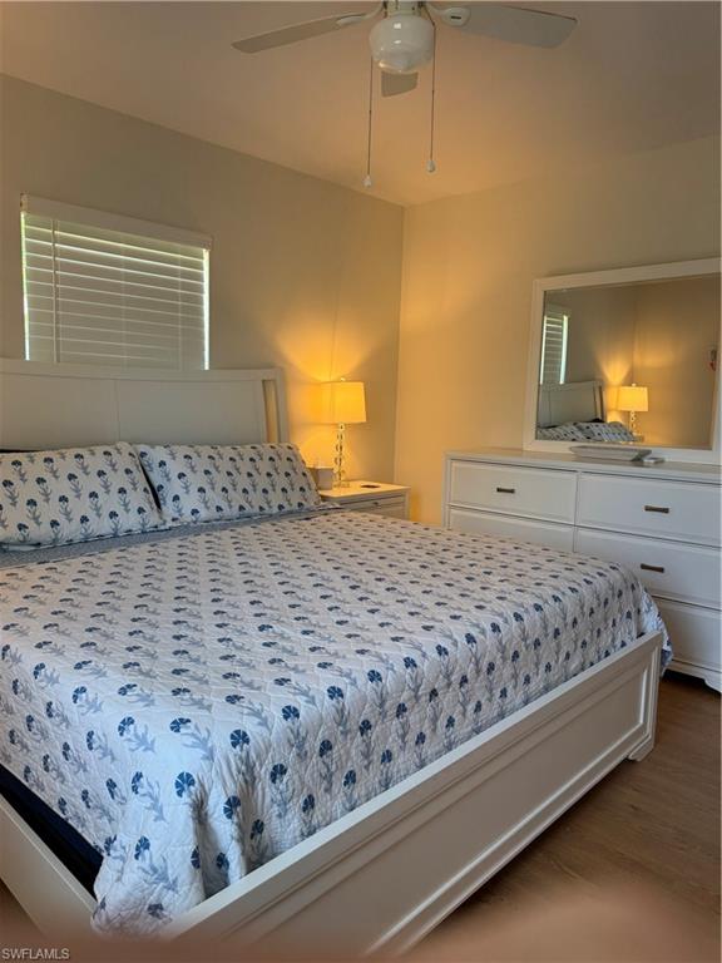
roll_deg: -1.6
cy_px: 482
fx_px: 667
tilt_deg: -7.6
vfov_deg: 71.6
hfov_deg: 56.8
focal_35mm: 24
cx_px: 361
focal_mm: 6.76
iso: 100
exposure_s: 1/120
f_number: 1.78
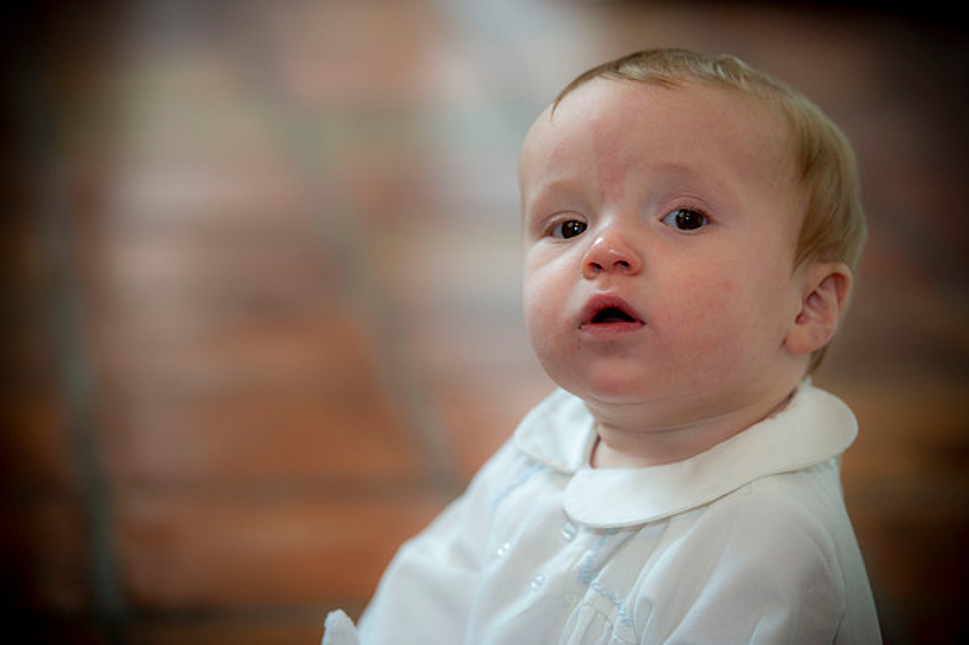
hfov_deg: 12.5
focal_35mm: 165
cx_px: 484
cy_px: 322
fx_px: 4439
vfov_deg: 8.3
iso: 640
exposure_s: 1/60
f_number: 2.8
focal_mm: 165
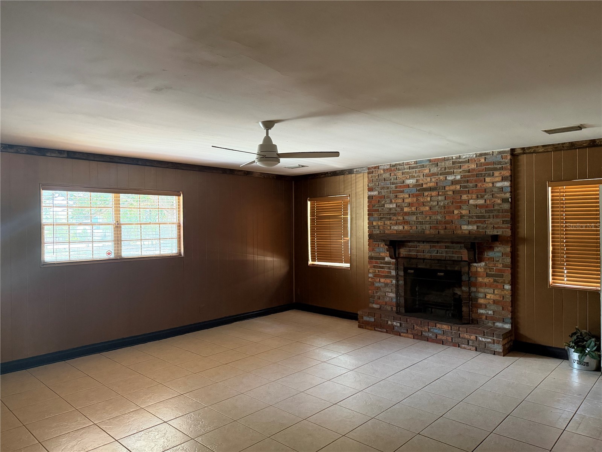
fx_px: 417
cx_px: 301
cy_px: 226
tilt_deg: +0.9
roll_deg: -0.7
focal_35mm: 24
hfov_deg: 71.6
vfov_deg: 56.8
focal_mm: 6.76
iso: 640
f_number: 1.78
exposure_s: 1/60
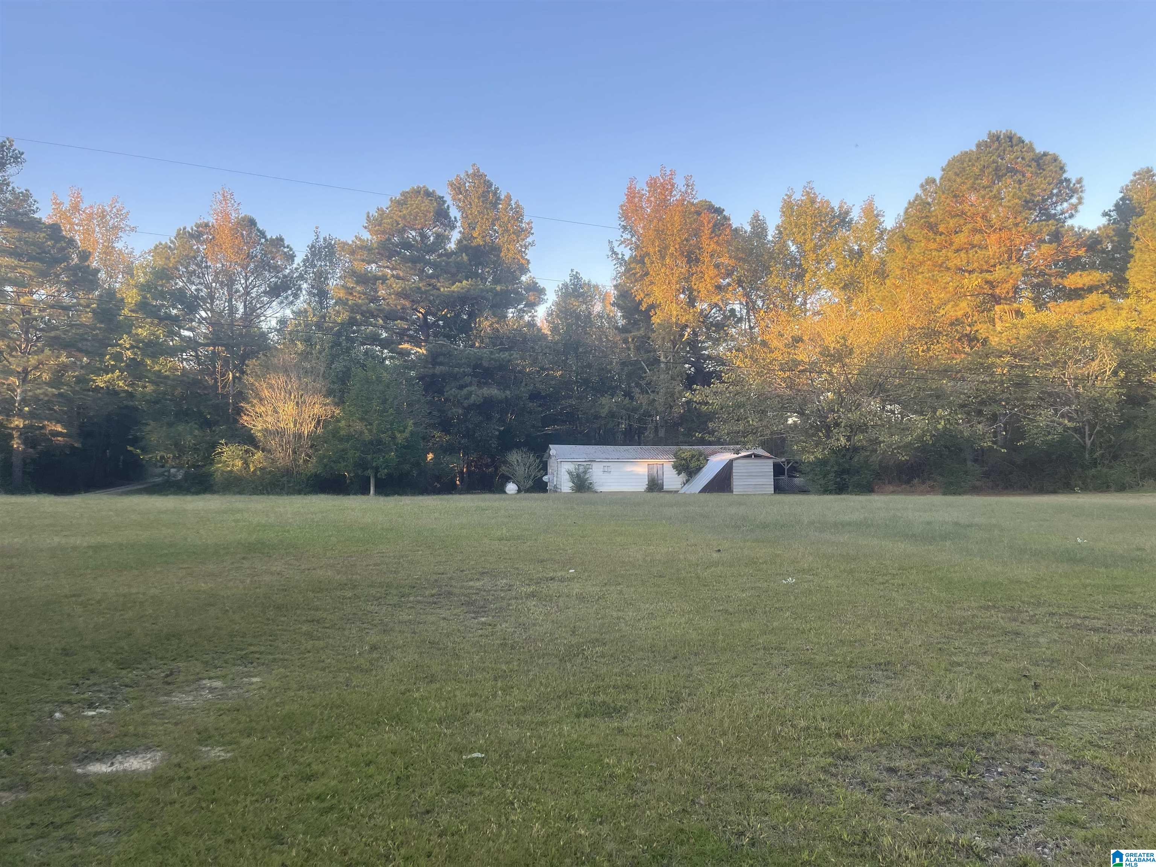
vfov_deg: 54.9
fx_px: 835
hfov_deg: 69.4
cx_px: 578
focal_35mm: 25
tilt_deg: +2.9
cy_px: 434
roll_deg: -0.1
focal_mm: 5.1
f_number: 1.6
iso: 32
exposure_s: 1/273
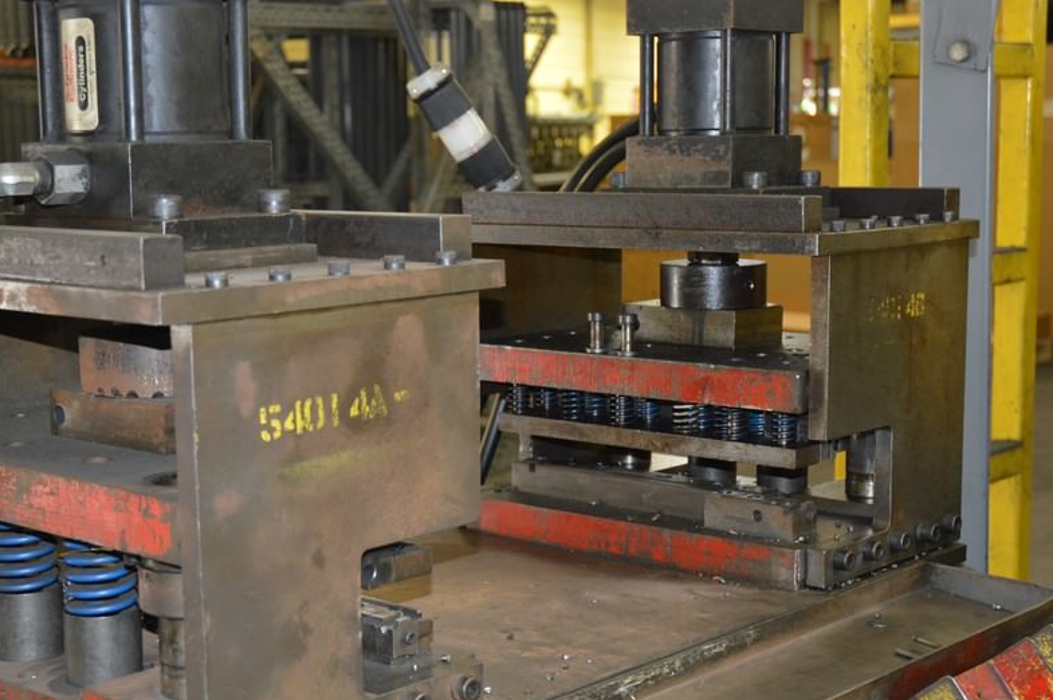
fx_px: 1773
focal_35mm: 61
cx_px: 436
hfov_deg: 33.0
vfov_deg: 22.3
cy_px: 403
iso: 1250
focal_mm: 31
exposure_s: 1/60
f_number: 4
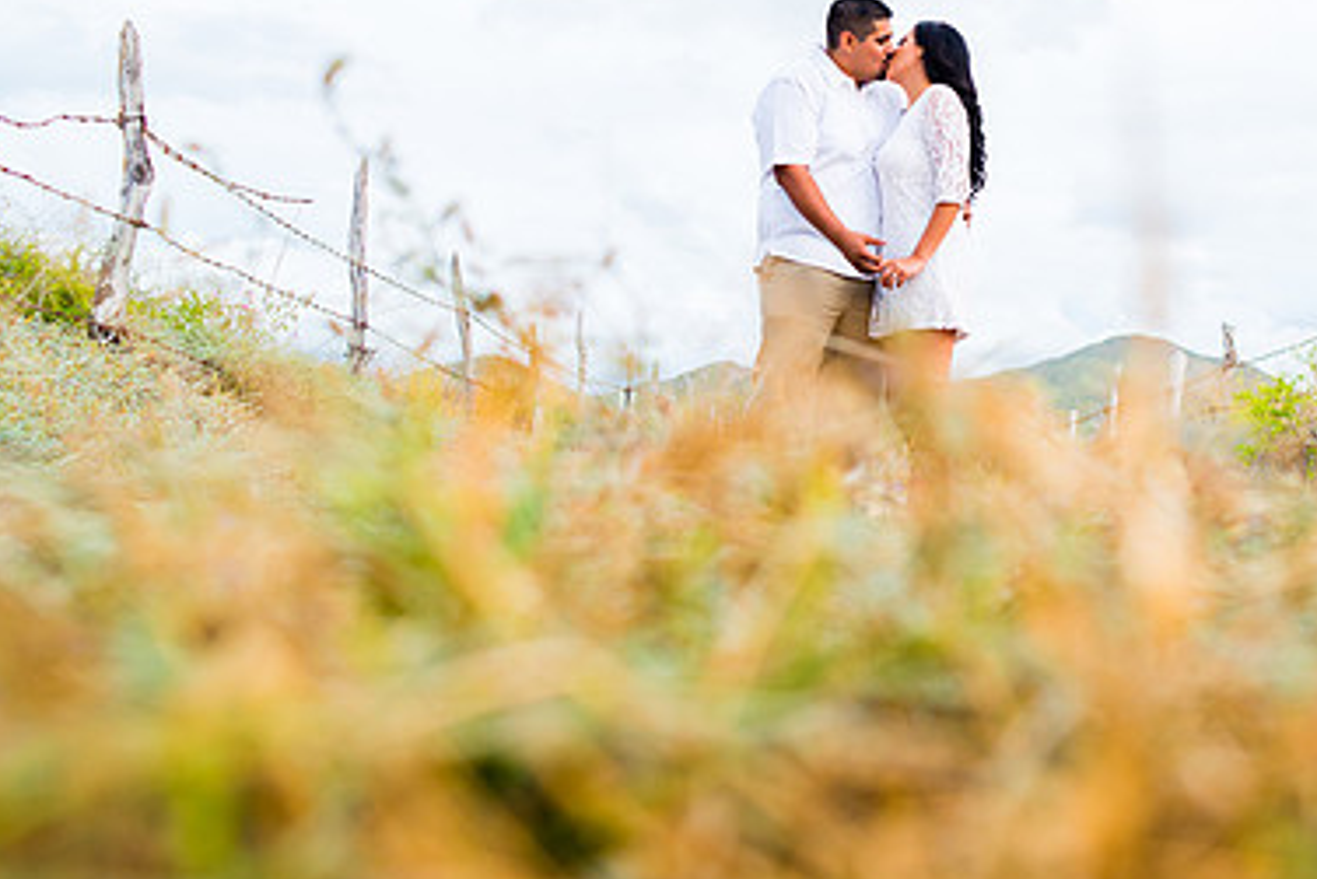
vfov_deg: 24.9
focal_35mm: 54
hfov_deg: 36.5
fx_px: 1976
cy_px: 261
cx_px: 886
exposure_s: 1/500
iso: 50
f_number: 4
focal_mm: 35
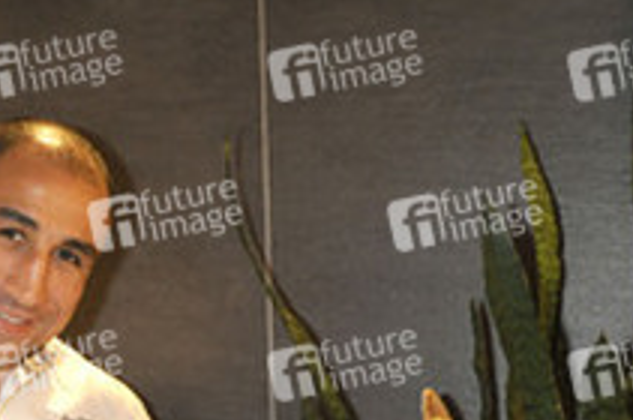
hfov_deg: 21.3
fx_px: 1650
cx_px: 86
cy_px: 441
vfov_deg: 14.2
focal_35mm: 94
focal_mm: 44
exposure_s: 1/50
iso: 2500
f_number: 5.6
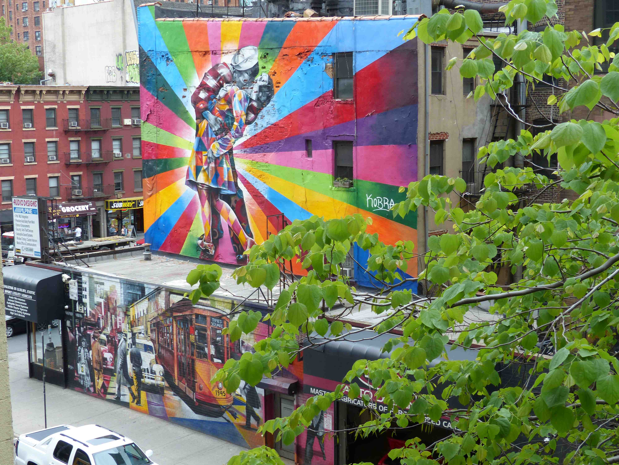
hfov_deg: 36.2
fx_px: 948
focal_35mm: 53
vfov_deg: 27.5
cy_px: 232
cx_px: 310
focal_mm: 9.1
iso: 100
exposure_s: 1/125
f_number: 4
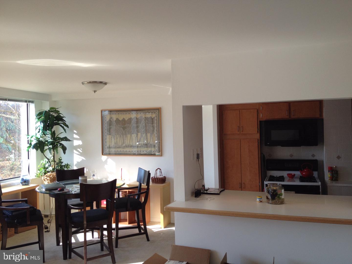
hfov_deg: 52.6
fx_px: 356
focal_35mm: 35
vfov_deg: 40.7
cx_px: 176
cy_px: 132
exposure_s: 1/213
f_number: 2.4
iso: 50
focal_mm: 4.28
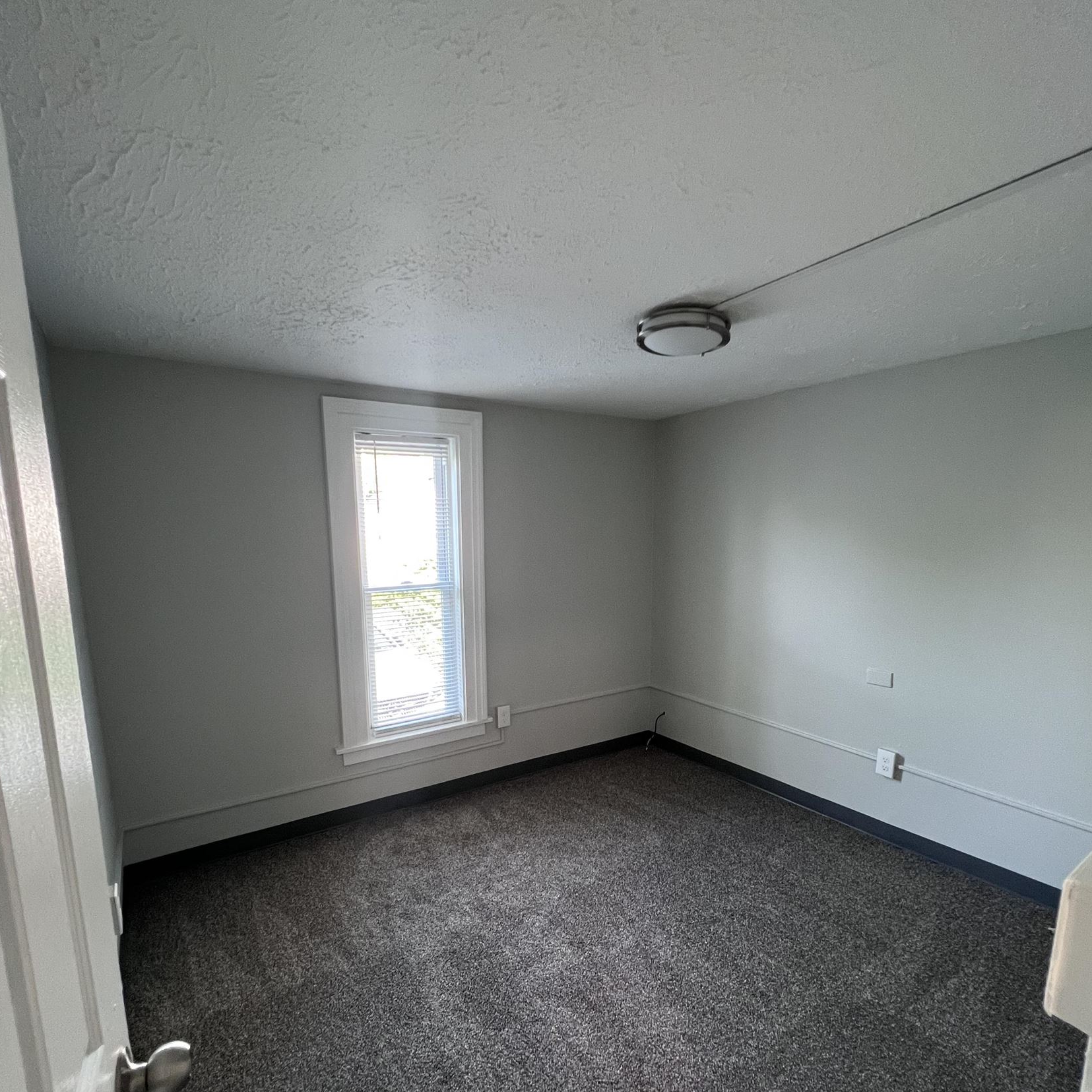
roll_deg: -0.7
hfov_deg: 87.4
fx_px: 571
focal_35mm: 16
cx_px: 567
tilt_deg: -9.2
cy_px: 623
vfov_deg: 86.9
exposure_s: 1/60
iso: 250
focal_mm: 1.57
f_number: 1.8
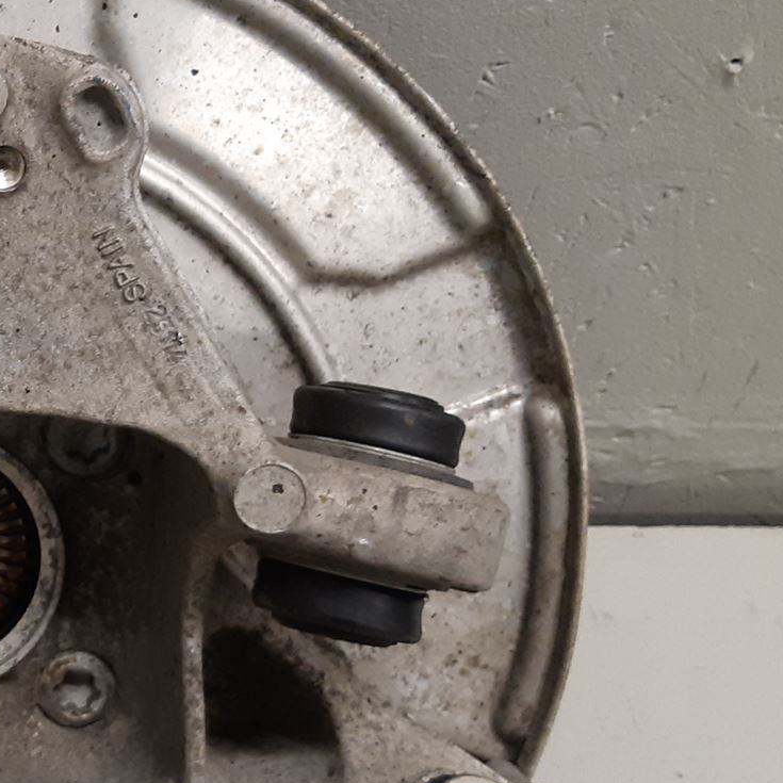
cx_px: -179
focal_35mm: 64
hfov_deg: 24.2
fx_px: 1638
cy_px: 419
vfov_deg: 26.9
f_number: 1.7
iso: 160
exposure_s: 1/50
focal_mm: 3.93
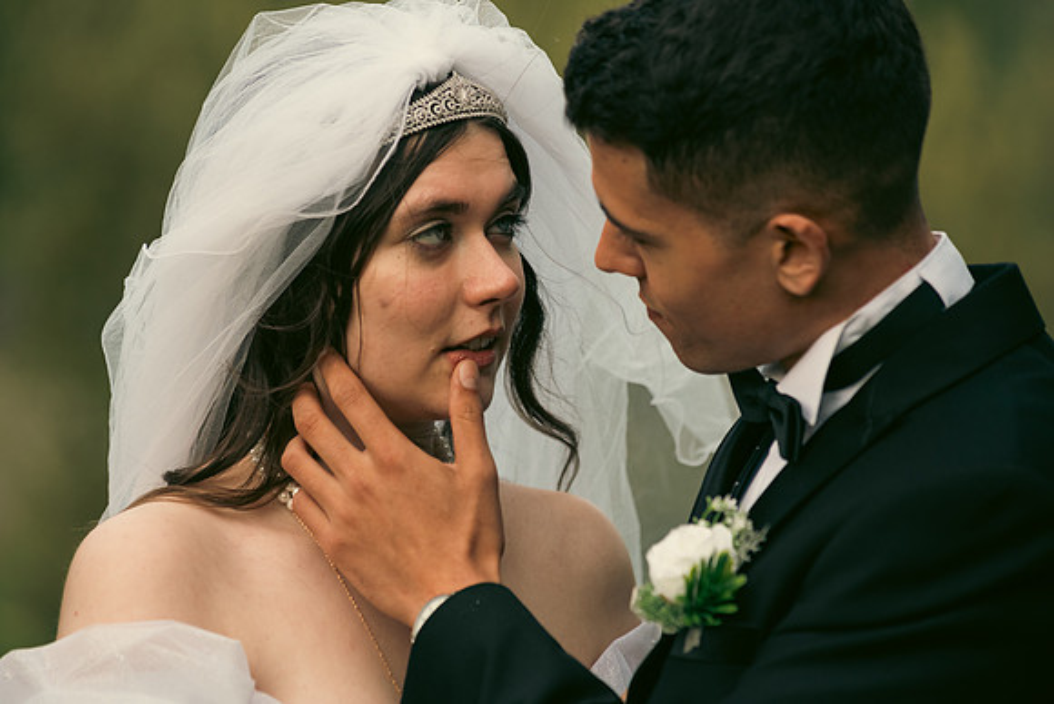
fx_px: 5417
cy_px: 352
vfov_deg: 7.4
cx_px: 527
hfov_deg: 11.1
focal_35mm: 185
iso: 320
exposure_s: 1/200
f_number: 3.5
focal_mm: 185
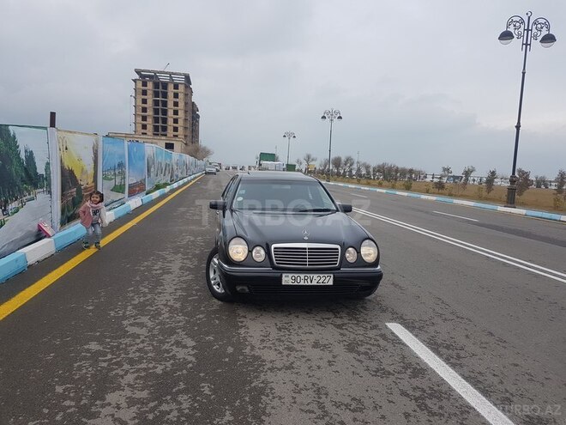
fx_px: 425
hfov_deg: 67.3
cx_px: 283
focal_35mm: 26
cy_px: 212
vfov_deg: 53.1
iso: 40
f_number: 1.7
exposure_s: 1/1356
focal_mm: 4.2
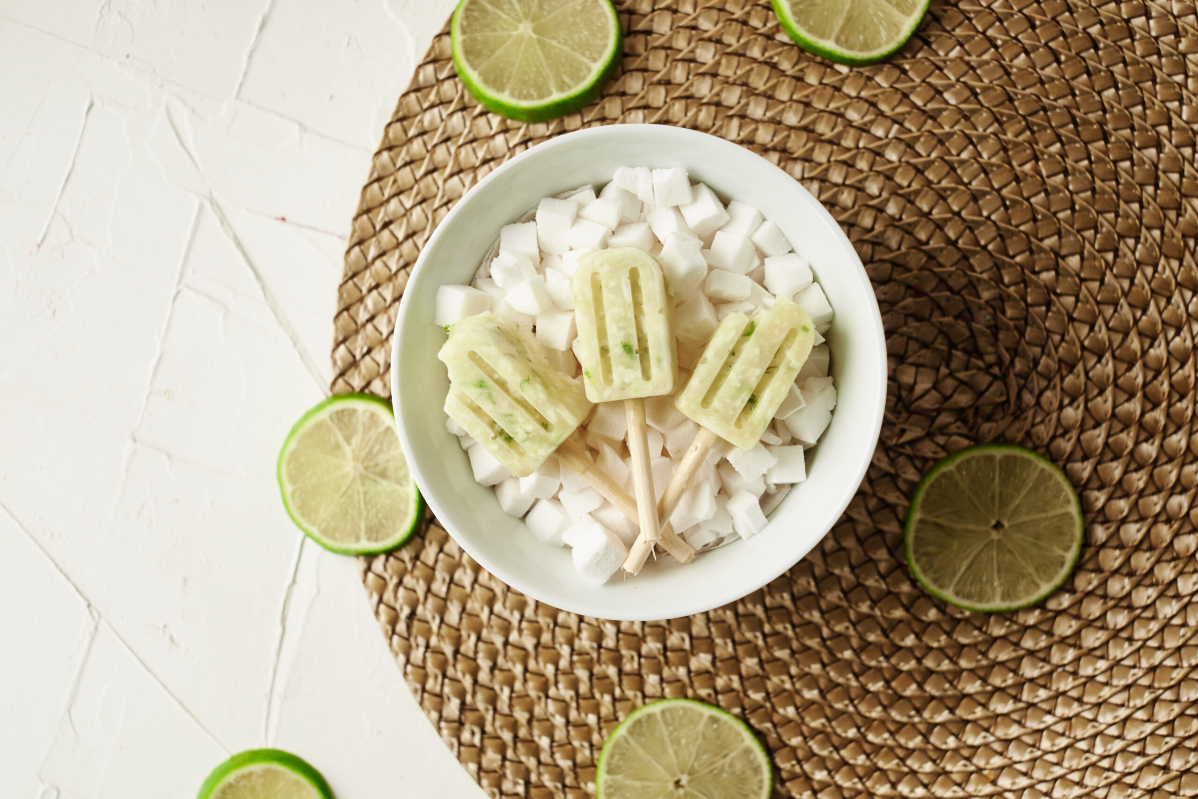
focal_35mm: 53
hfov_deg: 37.5
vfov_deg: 25.5
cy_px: 400
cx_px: 599
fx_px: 1764
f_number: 4
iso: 320
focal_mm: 35
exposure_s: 1/125
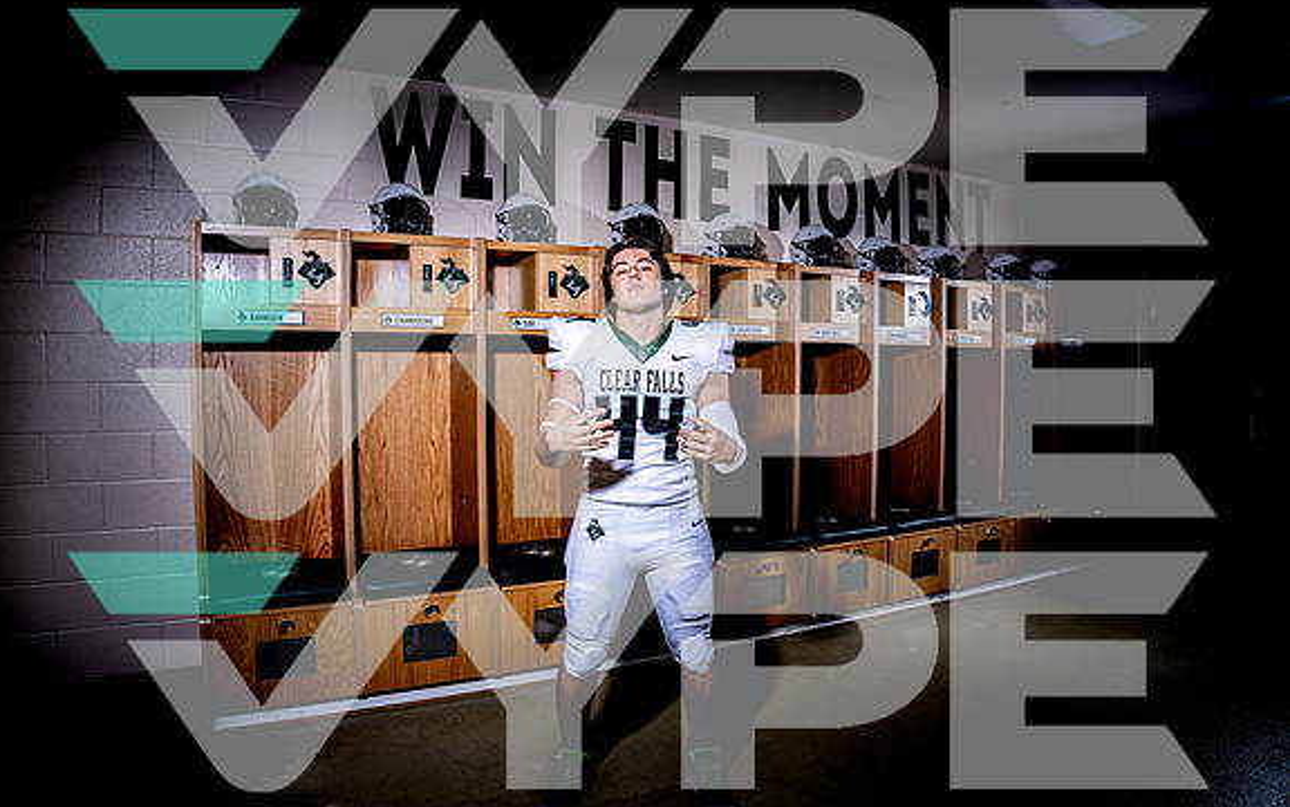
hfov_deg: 77.2
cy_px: 400
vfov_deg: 53.0
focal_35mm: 23
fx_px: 809
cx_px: 645
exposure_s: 1/250
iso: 100
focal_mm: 22
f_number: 5.6
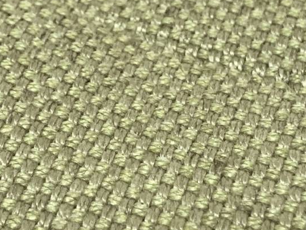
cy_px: 92
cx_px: 152
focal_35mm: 100
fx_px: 884
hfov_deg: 19.6
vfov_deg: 14.8
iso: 32
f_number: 1.8
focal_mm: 3.99
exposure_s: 1/30
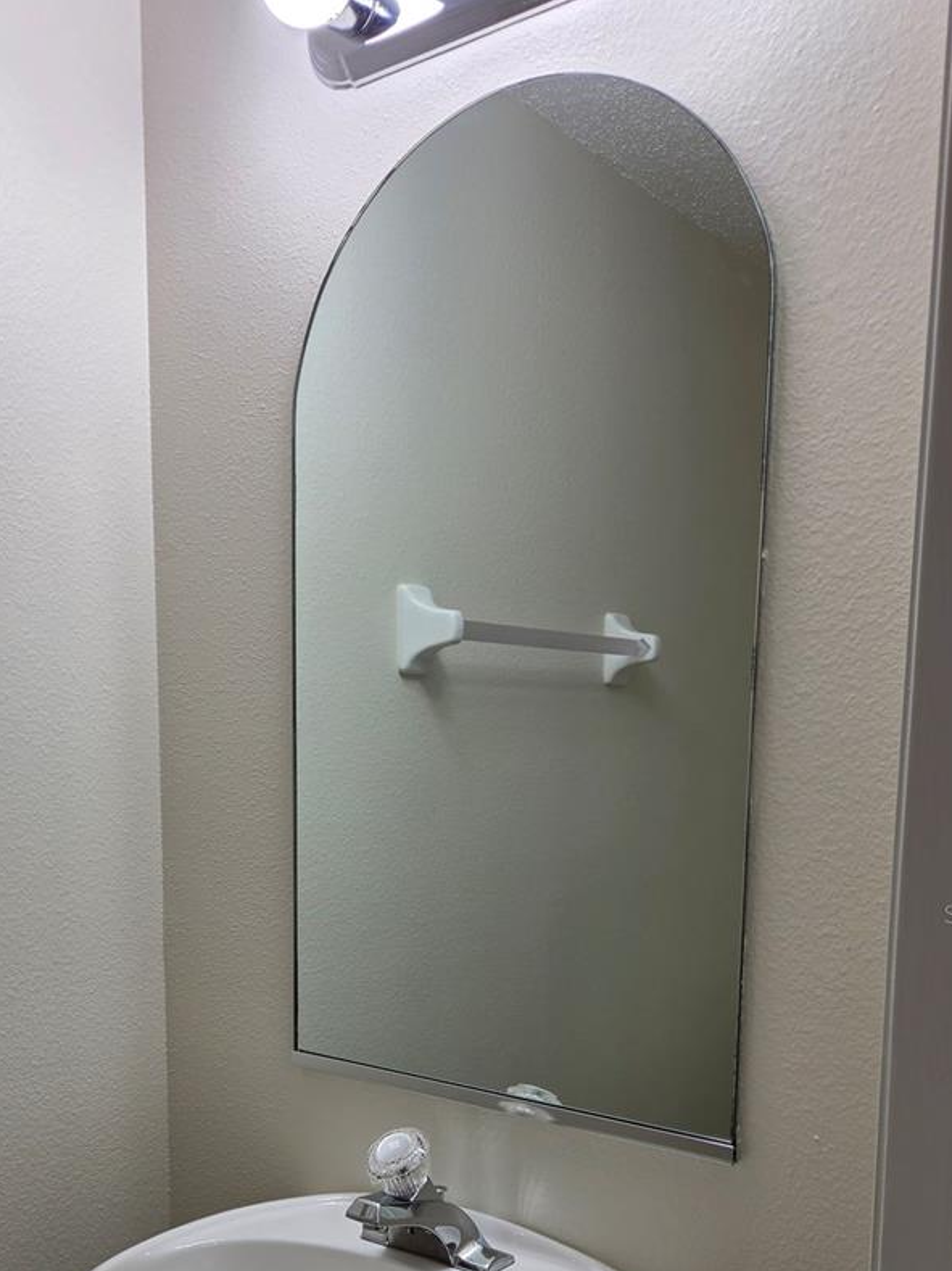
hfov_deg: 40.3
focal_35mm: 35
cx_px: 333
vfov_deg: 51.0
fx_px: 1284
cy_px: 913
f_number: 1.8
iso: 50
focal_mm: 5.4
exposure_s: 1/120
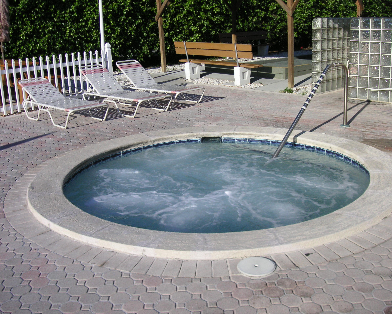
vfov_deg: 38.2
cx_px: 207
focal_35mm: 39
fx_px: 452
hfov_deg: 46.8
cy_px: 157
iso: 50
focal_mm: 6.1
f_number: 6.7
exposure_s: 1/250
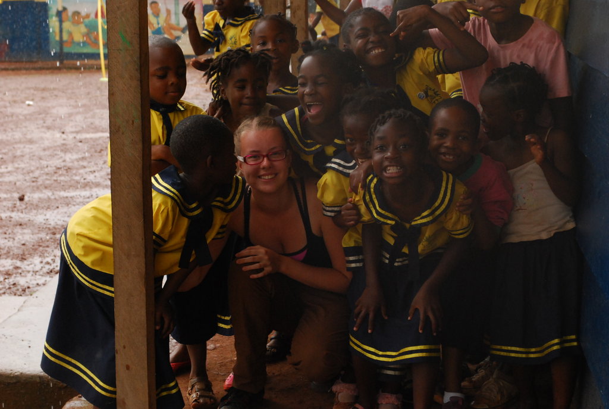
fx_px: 1322
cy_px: 204
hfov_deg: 25.9
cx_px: 304
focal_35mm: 78
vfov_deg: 17.6
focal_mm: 52
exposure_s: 1/500
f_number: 8
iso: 800
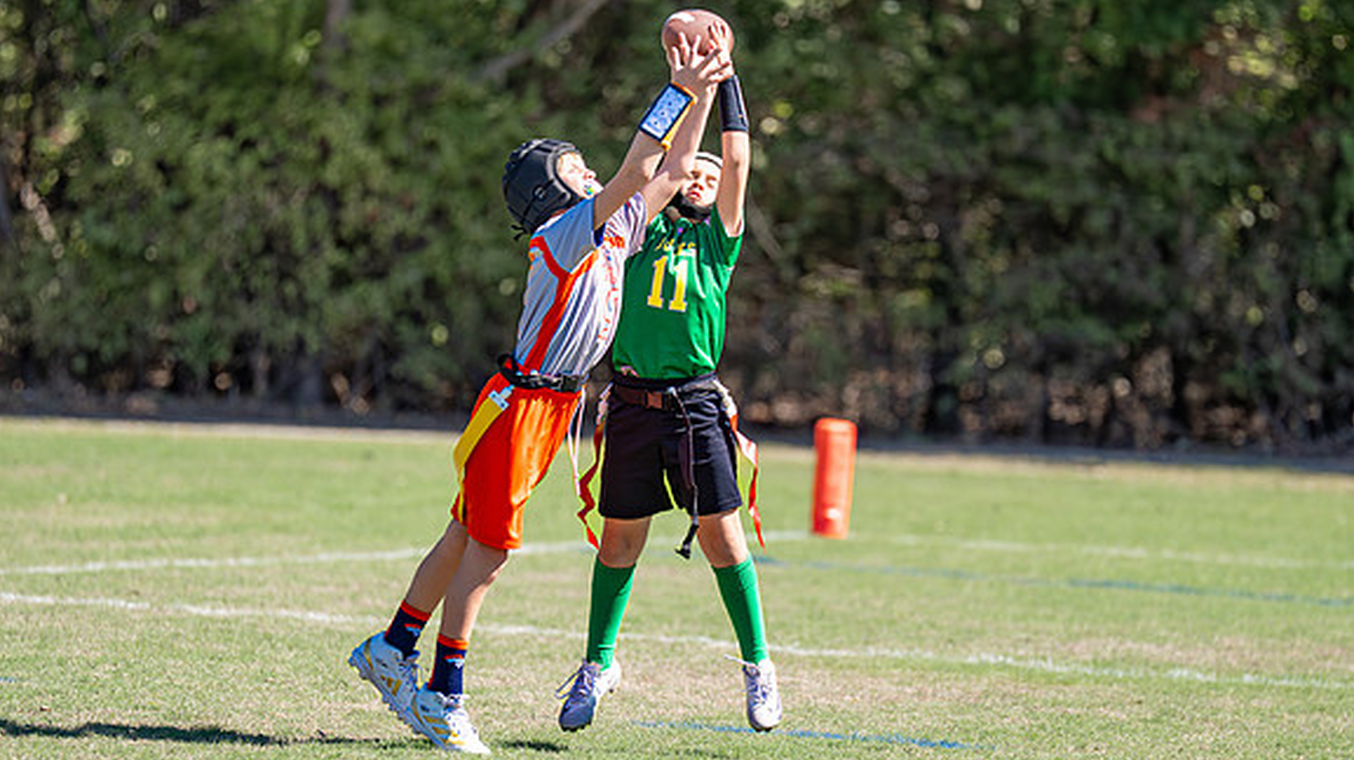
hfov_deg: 7.1
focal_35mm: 306
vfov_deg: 4.0
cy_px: 455
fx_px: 10982
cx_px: 703
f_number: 2.8
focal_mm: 200
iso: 200
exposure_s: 1/2000
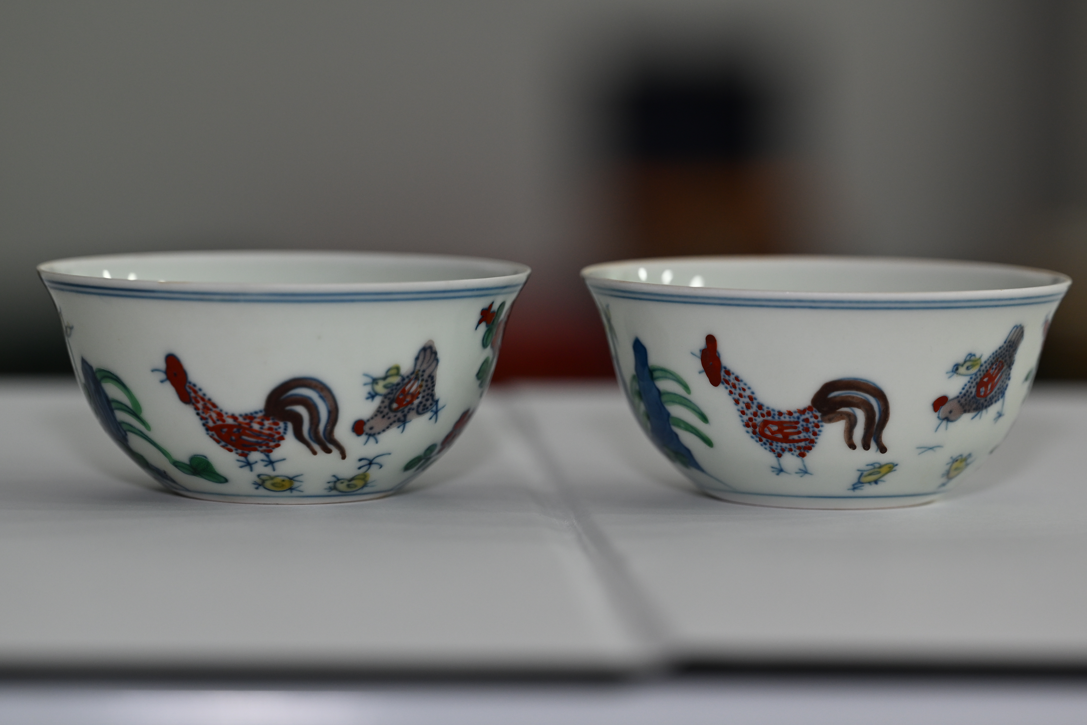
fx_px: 4968
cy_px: 377
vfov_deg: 8.3
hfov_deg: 12.5
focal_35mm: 165
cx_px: 554
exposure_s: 1/60
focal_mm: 105
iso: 280
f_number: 4
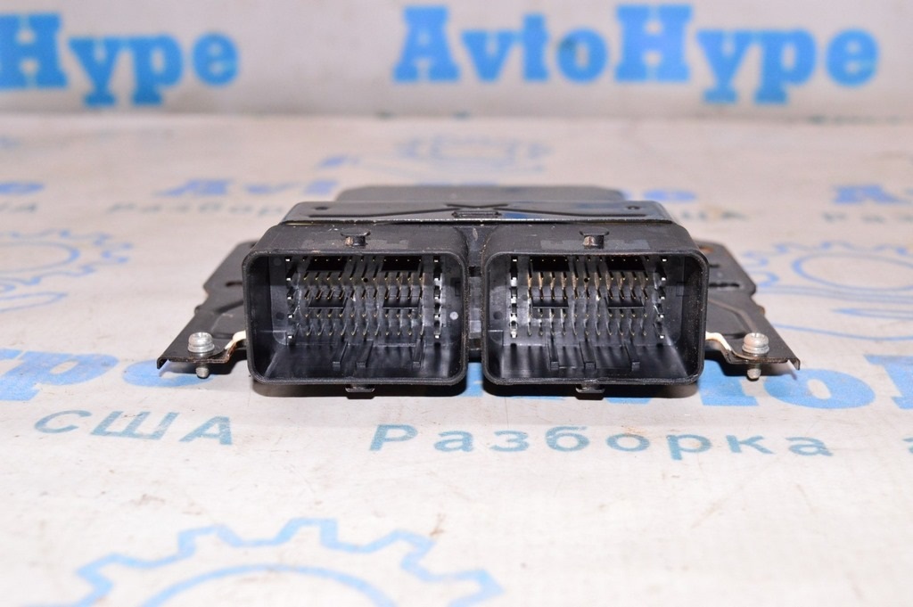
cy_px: 304
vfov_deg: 28.0
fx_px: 1216
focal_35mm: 48
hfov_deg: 41.1
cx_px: 456
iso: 1600
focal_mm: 32
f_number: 8
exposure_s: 1/125
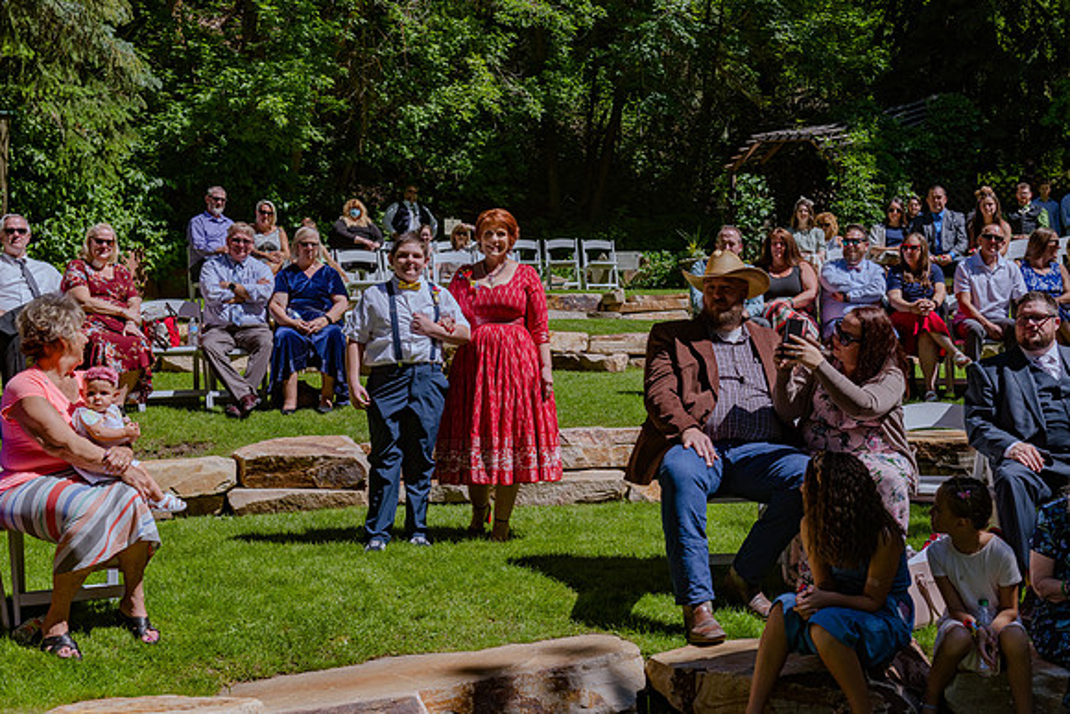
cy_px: 353
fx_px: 1400
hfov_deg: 41.8
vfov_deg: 28.6
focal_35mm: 47
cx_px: 552
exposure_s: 1/500
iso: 160
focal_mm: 45
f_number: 8
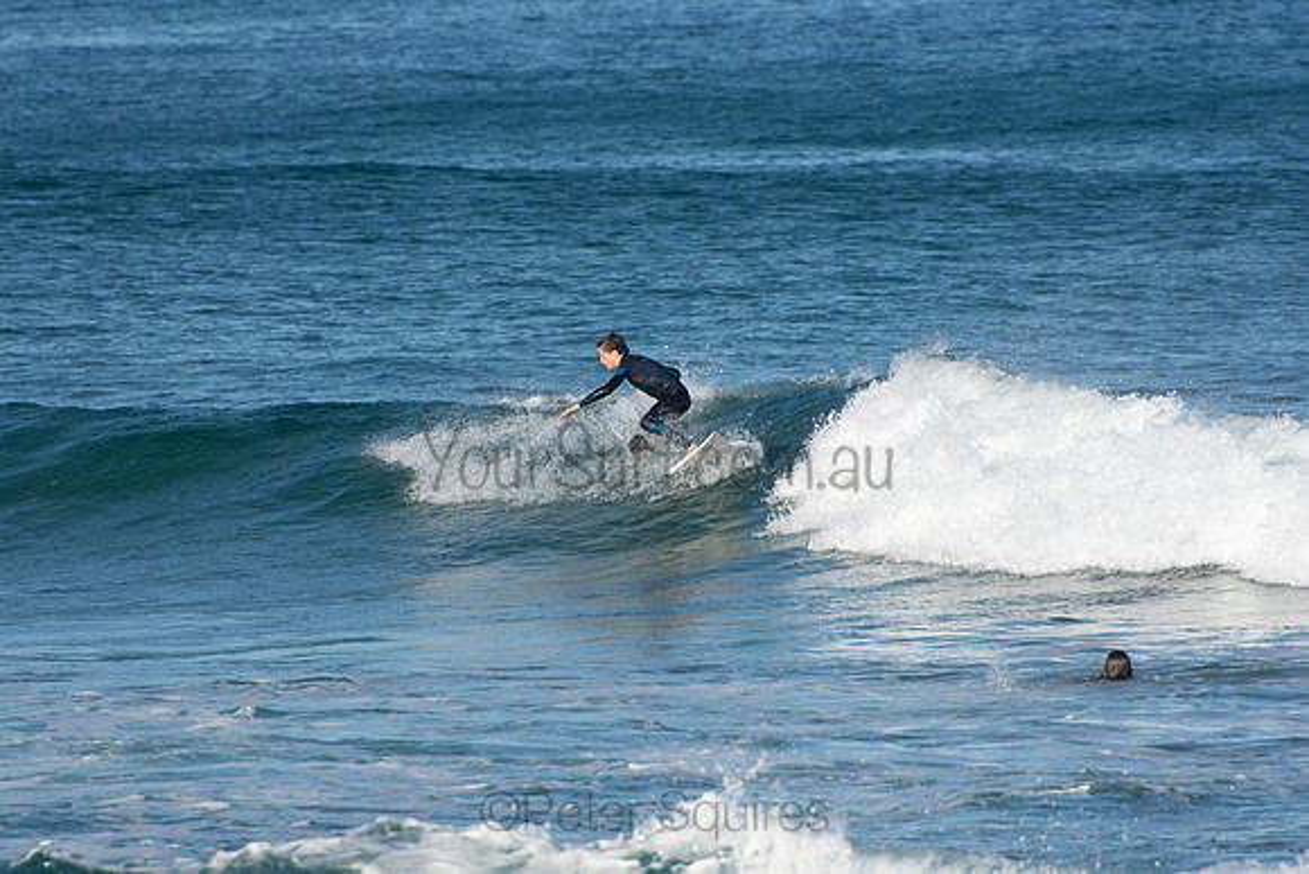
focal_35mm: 600
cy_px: 437
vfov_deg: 2.3
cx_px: 654
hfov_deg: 3.4
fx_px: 21821
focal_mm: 400
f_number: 5.6
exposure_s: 1/1000
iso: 200
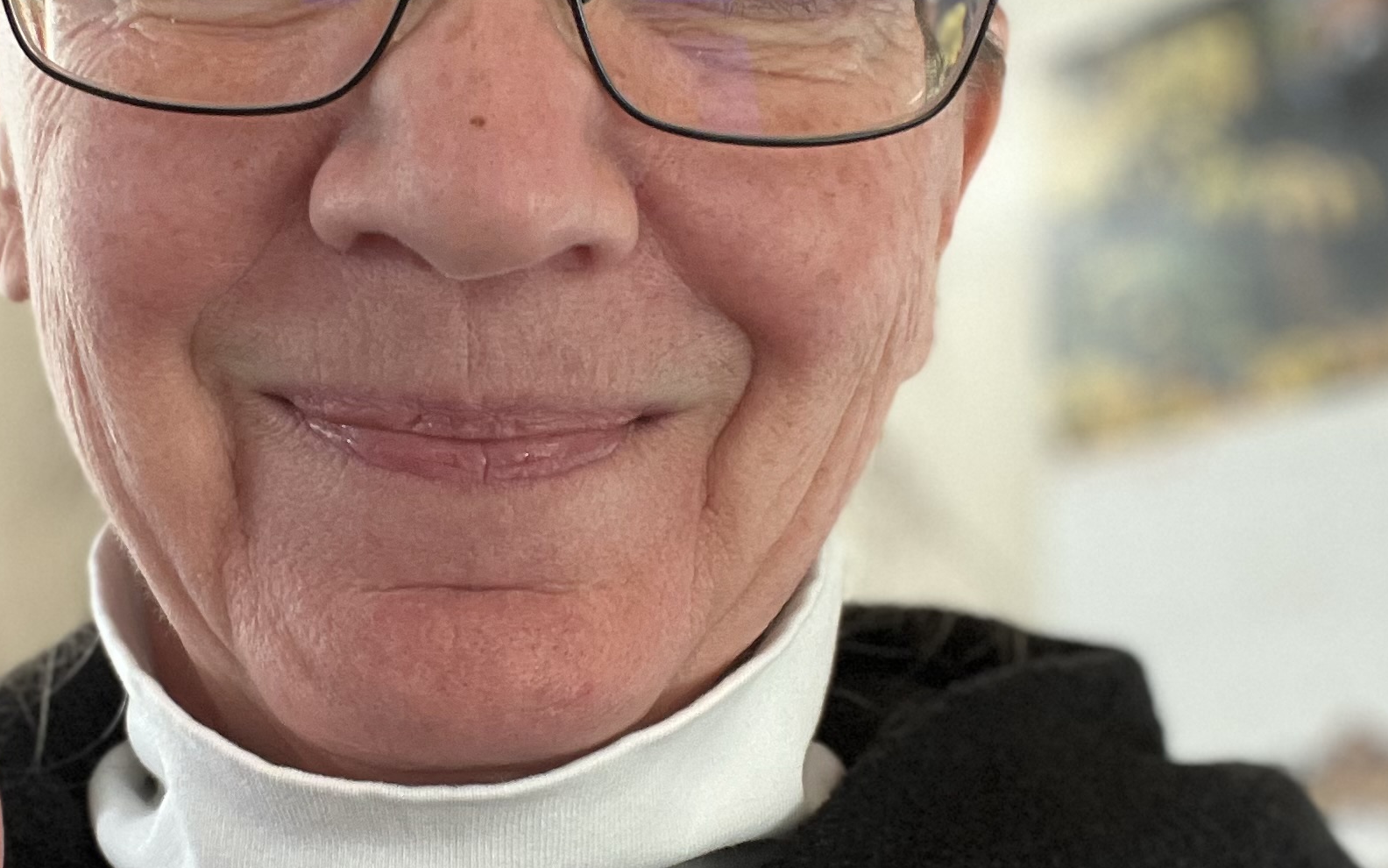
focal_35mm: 62
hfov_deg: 32.6
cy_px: 459
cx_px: 430
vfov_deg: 21.0
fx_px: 2345
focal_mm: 2.71
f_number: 2.2
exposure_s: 1/60
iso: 250
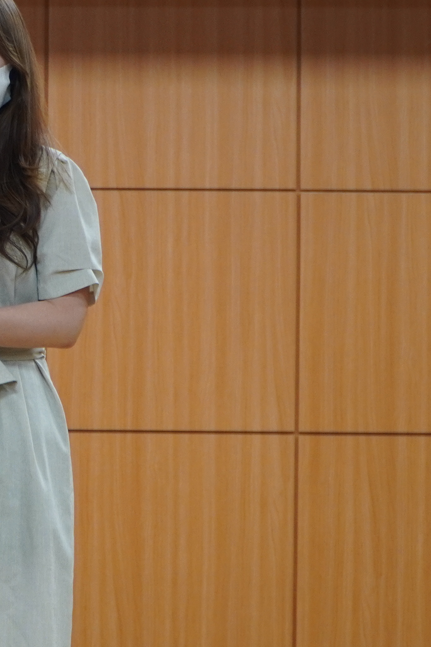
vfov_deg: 12.3
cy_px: 287
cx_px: -176
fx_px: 2999
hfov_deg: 8.1
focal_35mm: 167
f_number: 4
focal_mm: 38
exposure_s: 1/60
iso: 640
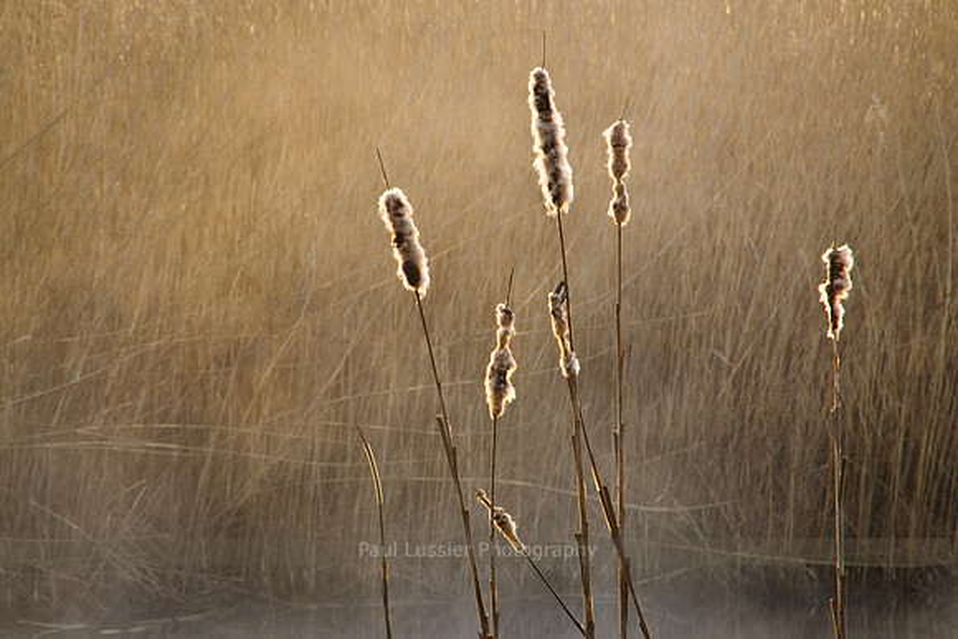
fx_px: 10780
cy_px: 320
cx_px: 479
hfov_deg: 5.1
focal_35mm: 405
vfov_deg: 3.4
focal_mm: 270
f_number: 22
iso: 200
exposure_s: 1/13
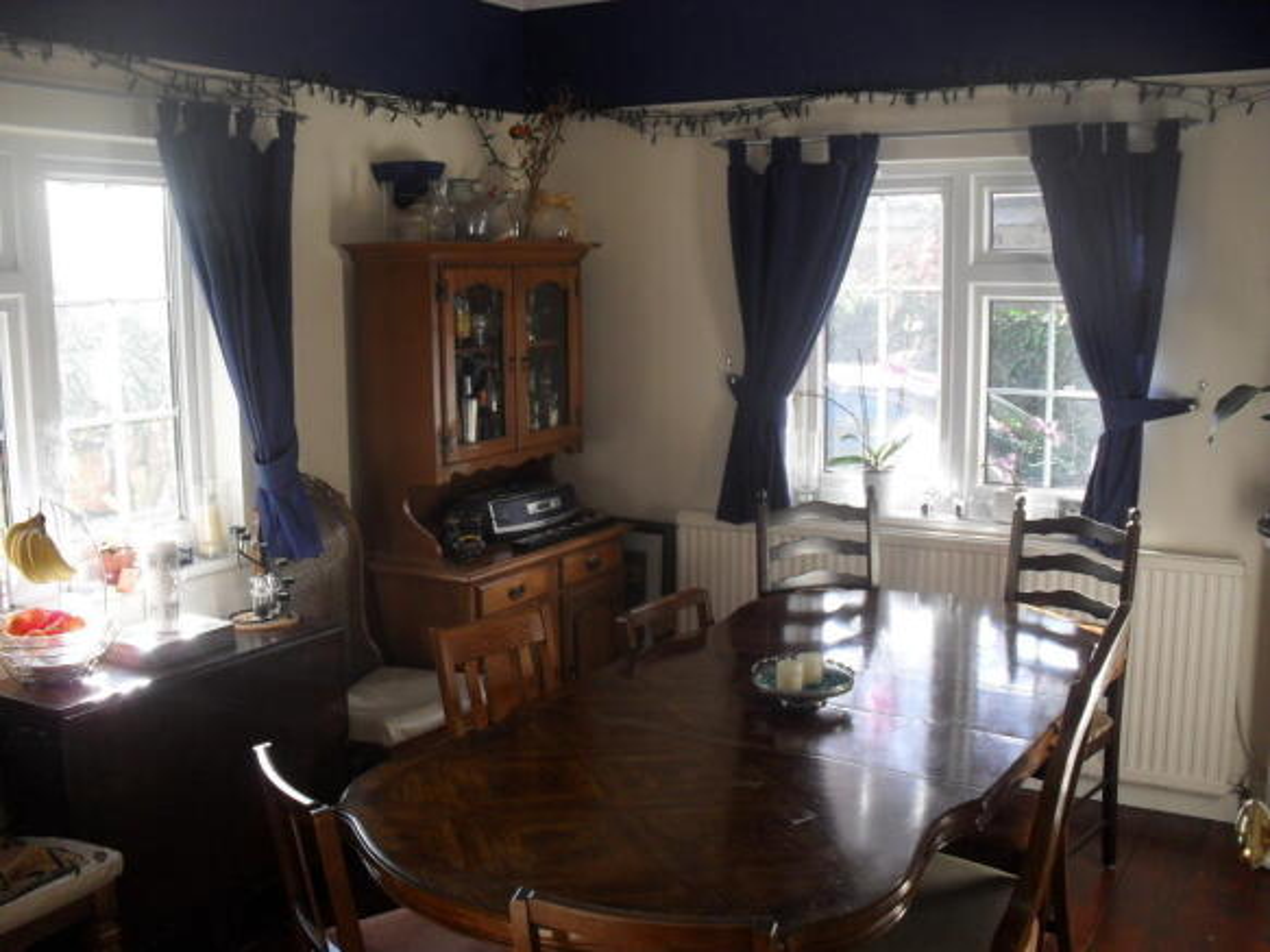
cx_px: 635
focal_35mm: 35
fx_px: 1284
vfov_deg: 40.7
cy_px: 476
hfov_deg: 52.6
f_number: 3.2
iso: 100
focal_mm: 6.3
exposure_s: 1/45
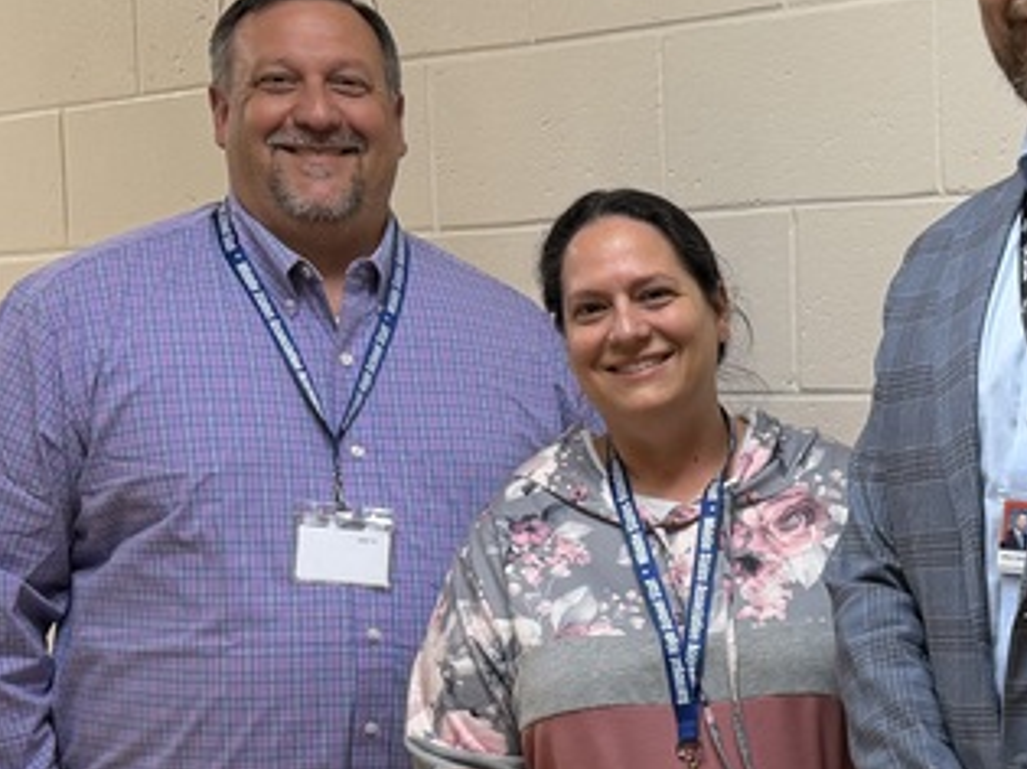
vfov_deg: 18.6
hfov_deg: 23.9
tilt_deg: -6.4
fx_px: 2313
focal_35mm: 78
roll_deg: +1.4
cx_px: 1030
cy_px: 678
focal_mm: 6.76
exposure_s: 1/60
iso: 125
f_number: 1.78
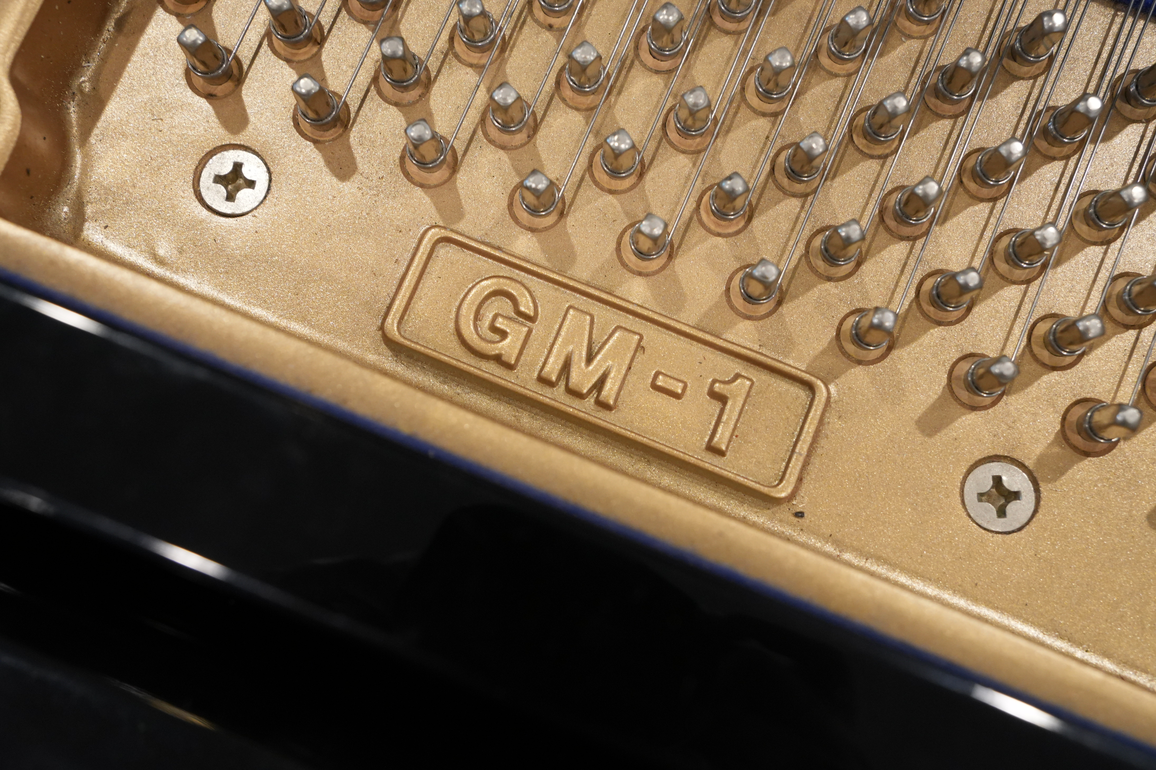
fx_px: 1493
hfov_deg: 42.3
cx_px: 578
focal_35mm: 46
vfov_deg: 28.9
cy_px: 385
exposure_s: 1/60
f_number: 4
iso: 1250
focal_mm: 31
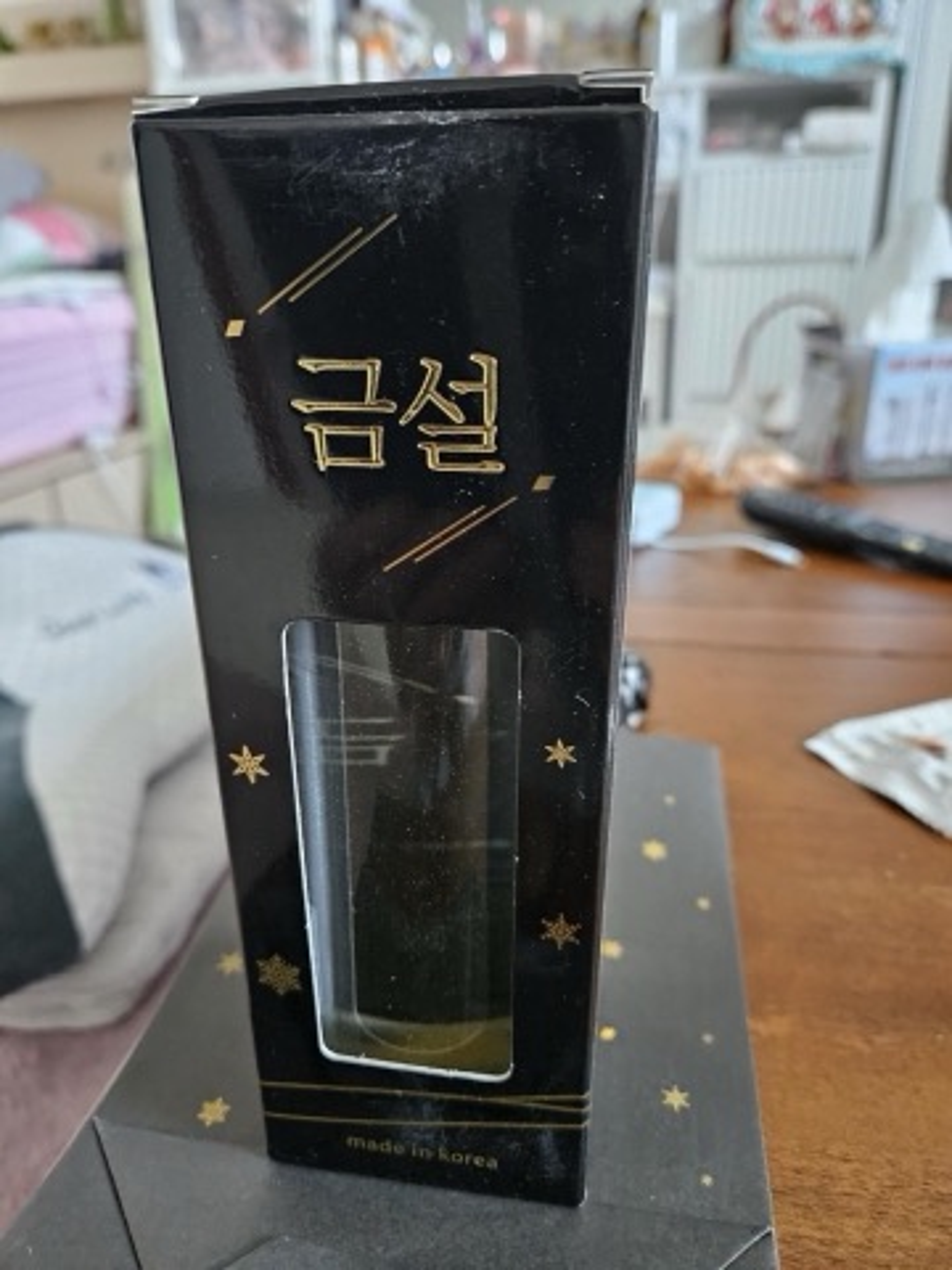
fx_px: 843
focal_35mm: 23
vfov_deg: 73.9
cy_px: 635
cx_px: 476
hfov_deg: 58.9
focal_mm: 5.4
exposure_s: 1/24
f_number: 1.8
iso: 1600
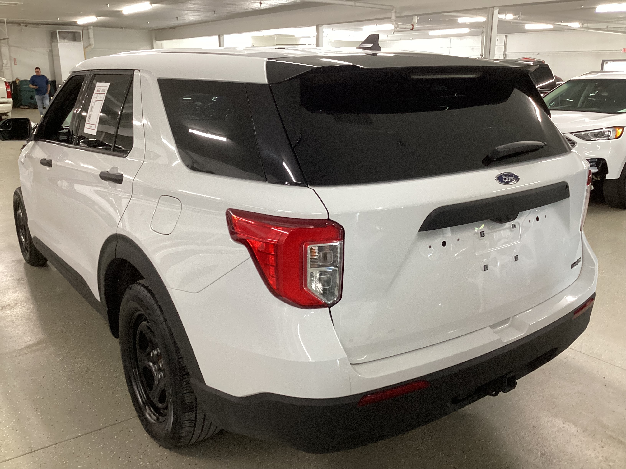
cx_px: 313
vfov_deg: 45.4
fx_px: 561
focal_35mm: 31
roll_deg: -0.8
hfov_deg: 58.4
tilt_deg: -15.4
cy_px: 234
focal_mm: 3.3
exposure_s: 1/50
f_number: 2.4
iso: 160
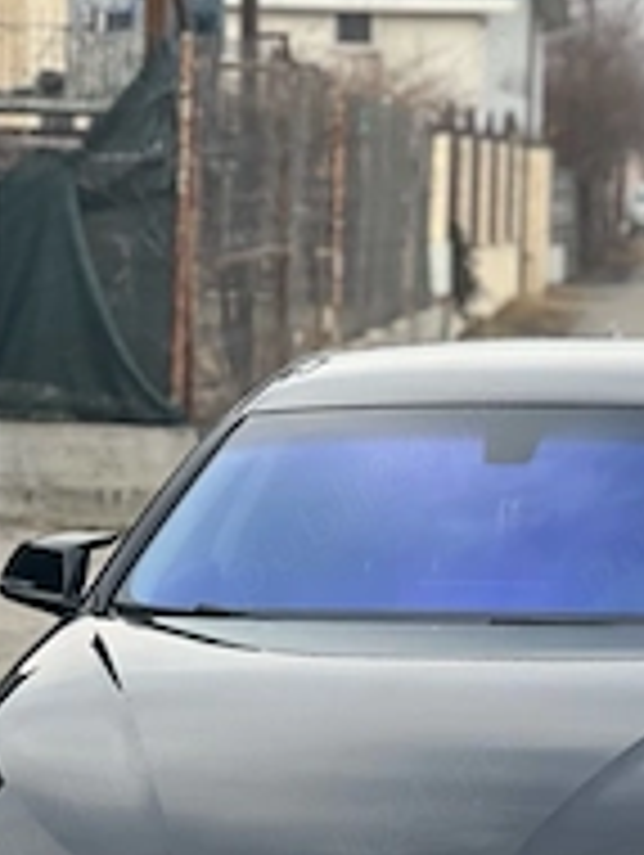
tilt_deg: -4.7
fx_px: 4010
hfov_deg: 9.2
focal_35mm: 162
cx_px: 459
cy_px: 544
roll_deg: -2.0
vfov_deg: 12.2
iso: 20
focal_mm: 9
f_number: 2.8
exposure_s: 1/121
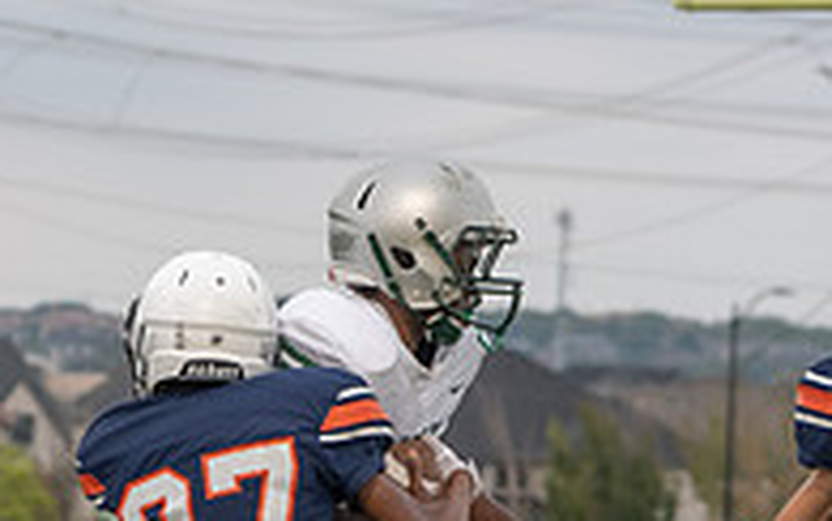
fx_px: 7848
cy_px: 784
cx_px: 367
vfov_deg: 3.8
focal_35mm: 346
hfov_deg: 6.1
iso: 800
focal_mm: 114
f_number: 5.6
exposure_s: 1/500
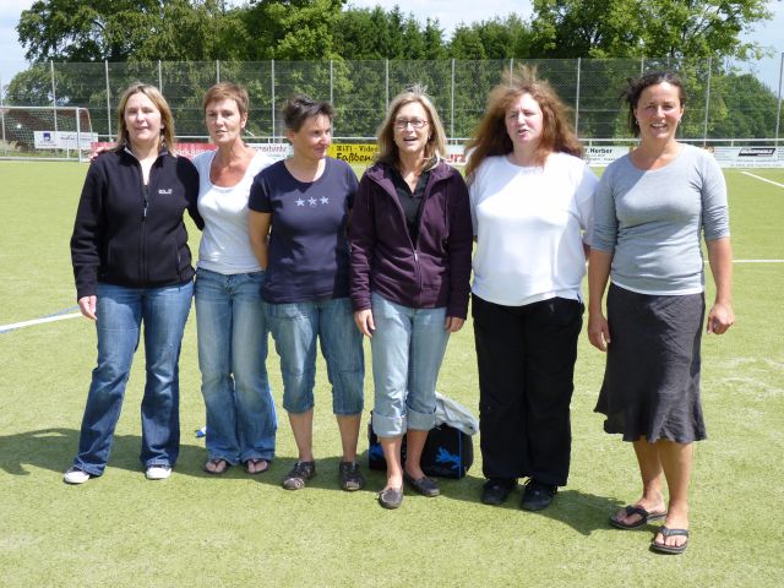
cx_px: 392
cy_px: 294
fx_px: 1087
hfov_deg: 39.7
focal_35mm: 48
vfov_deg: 30.3
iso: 80
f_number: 3.2
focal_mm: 8.5
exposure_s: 1/640
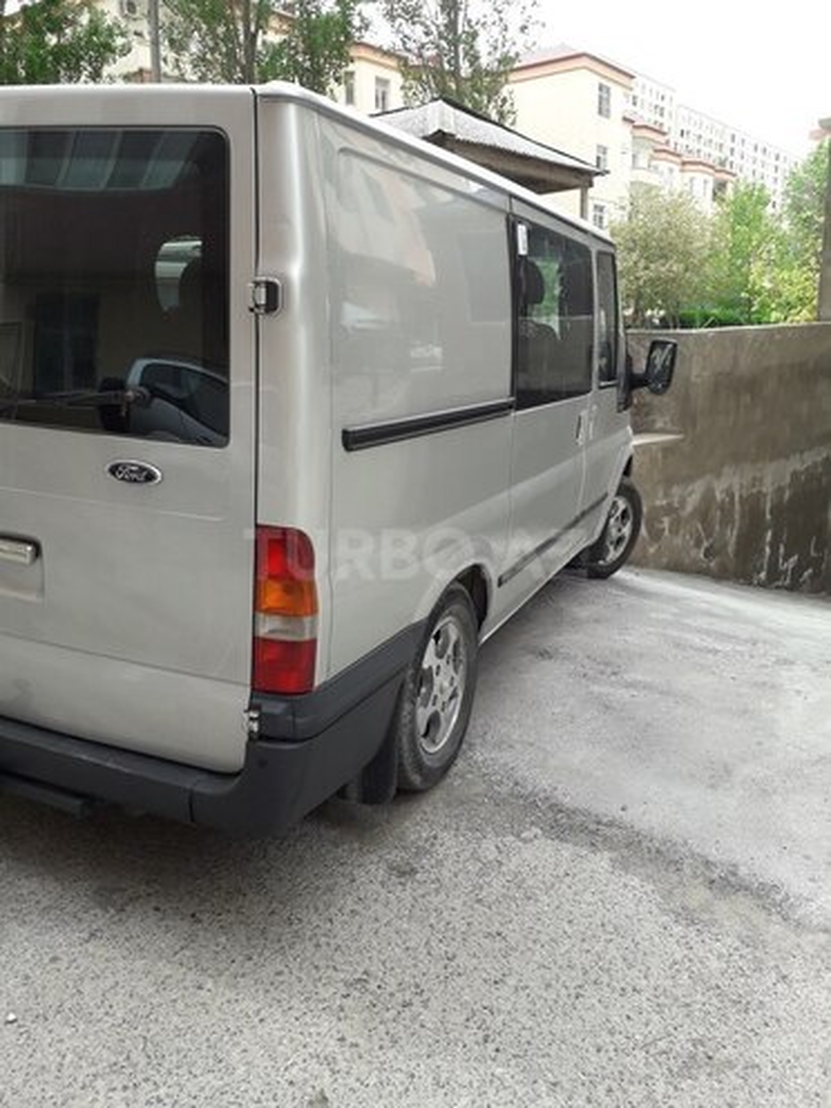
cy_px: 554
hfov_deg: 51.4
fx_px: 864
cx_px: 416
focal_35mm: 27
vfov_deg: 65.3
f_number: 1.9
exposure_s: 1/351
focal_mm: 3.6
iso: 40
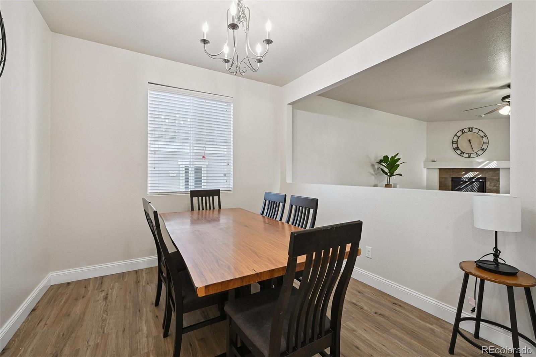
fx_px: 223
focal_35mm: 15
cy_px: 178
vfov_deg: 77.3
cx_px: 268
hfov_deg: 100.4
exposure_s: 1/10
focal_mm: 15
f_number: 10
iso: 400
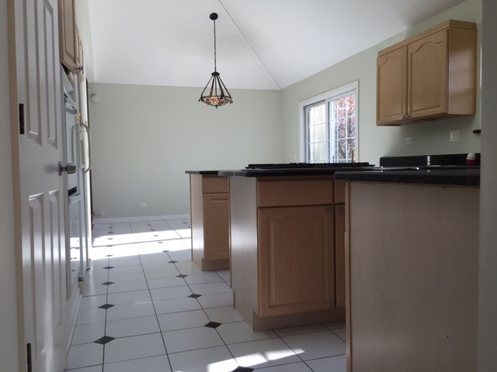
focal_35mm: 29
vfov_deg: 48.2
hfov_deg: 61.7
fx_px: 416
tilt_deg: -2.0
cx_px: 248
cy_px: 186
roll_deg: +0.7
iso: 32
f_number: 2.2
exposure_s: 1/120
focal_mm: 4.15
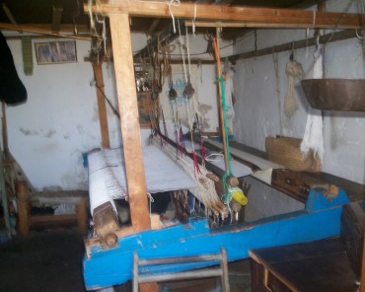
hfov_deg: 47.9
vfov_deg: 39.2
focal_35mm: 38
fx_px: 410
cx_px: 181
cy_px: 146
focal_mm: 5.9
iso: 140
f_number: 4.5
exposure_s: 1/64
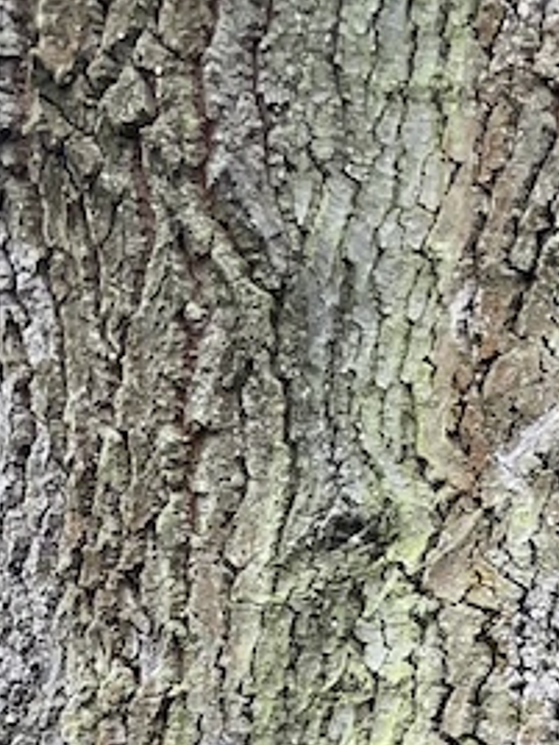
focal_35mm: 124
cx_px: 556
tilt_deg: -7.9
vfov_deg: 12.5
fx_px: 2670
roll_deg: +2.2
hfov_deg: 11.8
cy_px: 1771
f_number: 1.6
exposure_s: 1/117
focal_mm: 4.2
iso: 125
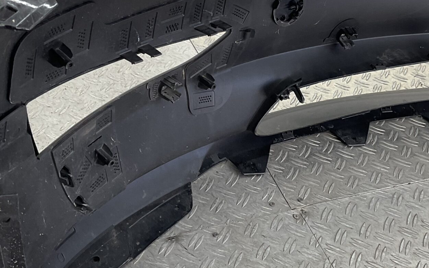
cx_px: 269
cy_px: 96
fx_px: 737
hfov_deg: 32.3
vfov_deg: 20.6
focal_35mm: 63
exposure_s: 1/100
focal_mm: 3
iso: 32
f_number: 1.8
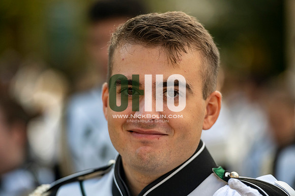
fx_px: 1638
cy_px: 98
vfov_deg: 6.9
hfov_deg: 10.3
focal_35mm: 200
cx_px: 148
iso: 1000
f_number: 2.8
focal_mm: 200
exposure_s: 1/8000
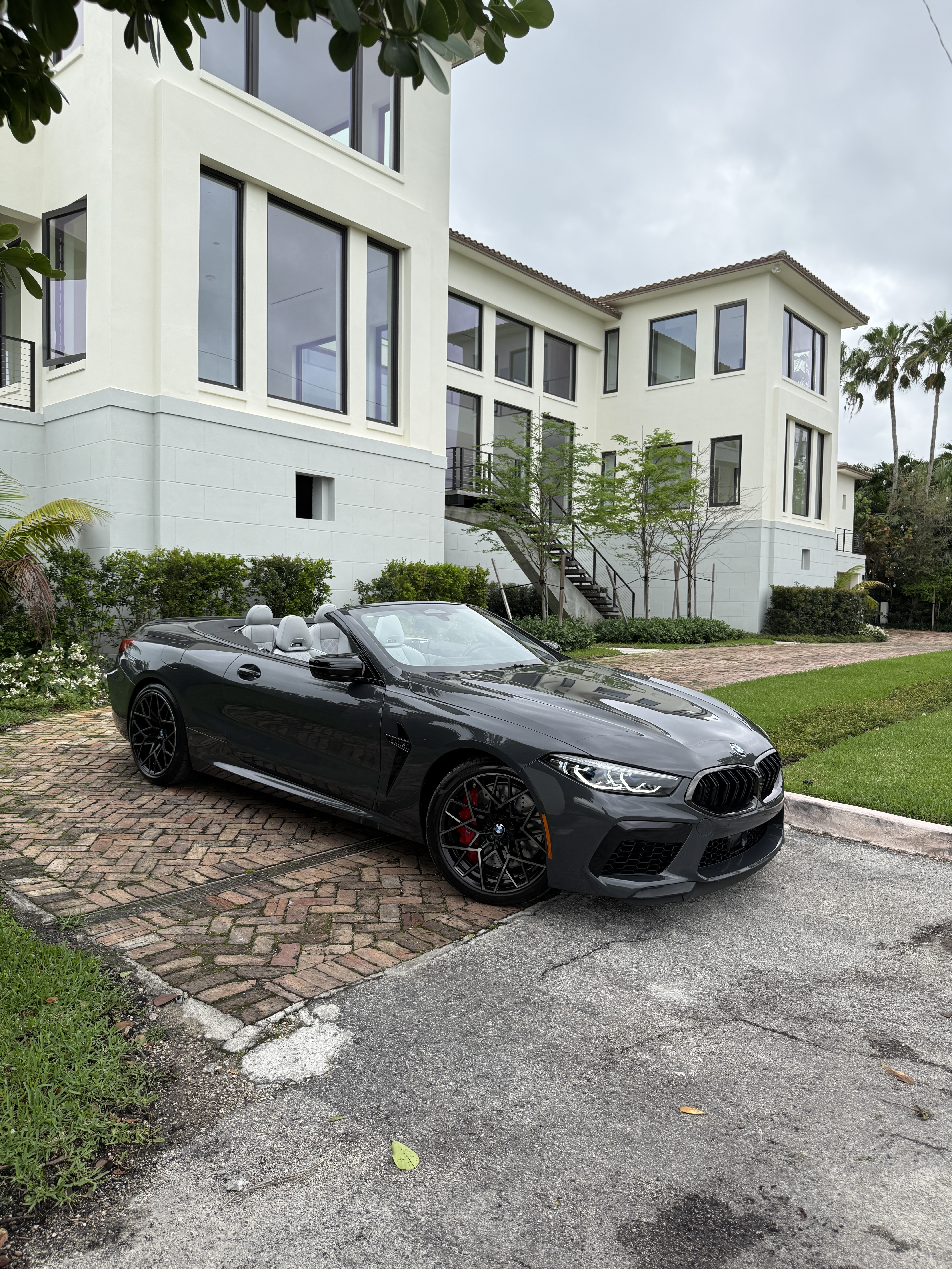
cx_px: 476
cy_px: 634
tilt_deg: -2.3
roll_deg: -1.2
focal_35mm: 24
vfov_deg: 71.6
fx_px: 880
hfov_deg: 56.8
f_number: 1.78
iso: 100
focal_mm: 6.76
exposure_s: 1/888
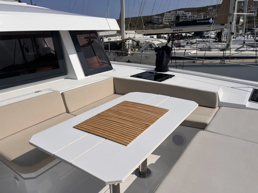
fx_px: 194
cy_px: 96
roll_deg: +0.9
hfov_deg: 67.3
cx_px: 129
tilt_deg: -18.2
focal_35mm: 26
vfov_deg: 53.1
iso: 50
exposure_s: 1/11905
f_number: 1.6
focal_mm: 5.1
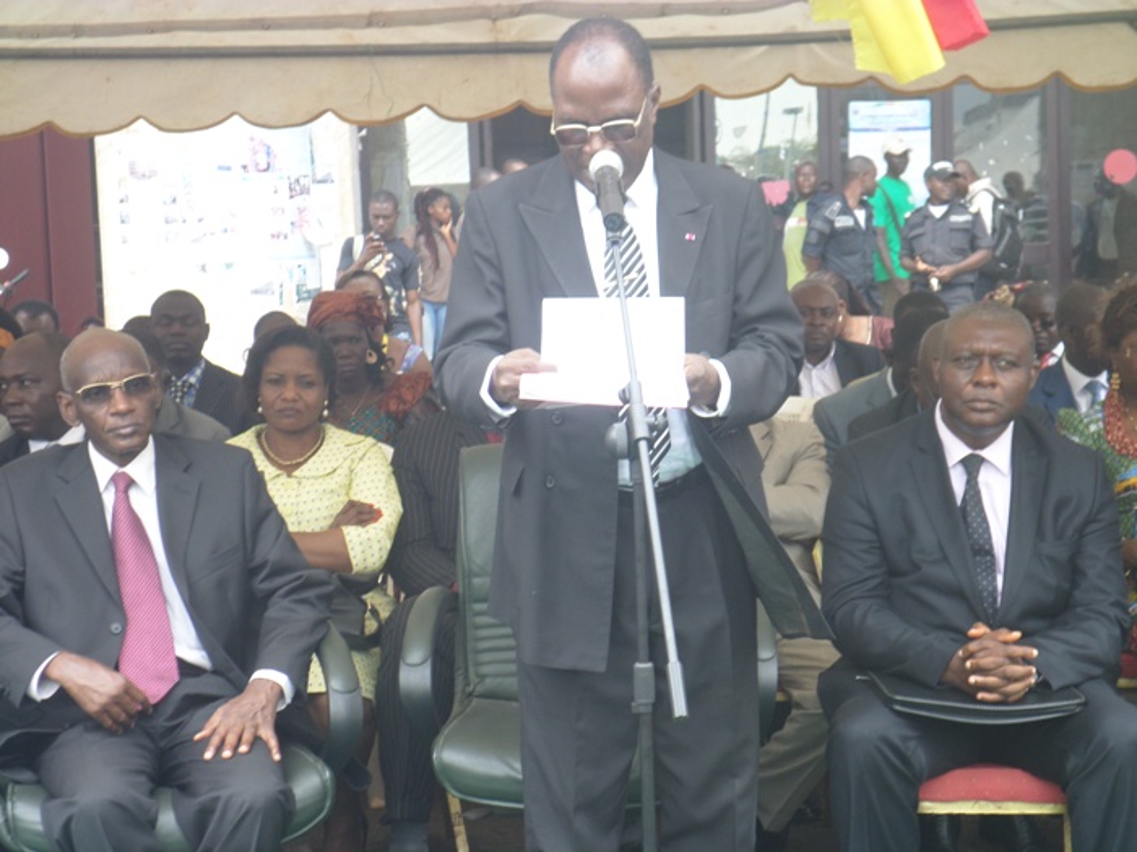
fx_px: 2661
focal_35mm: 81
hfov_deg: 24.1
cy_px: 426
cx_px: 568
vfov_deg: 18.2
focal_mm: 14.6
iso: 100
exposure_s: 1/45
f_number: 4.7
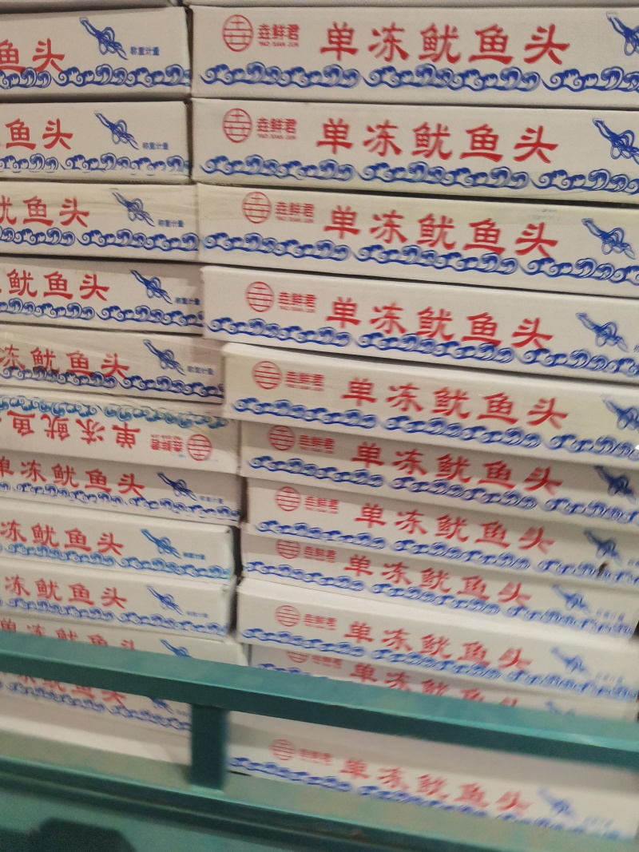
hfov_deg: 51.3
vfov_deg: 65.3
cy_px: 426
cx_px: 320
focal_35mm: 27
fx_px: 665
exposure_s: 1/30
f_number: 1.9
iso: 640
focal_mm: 4.94
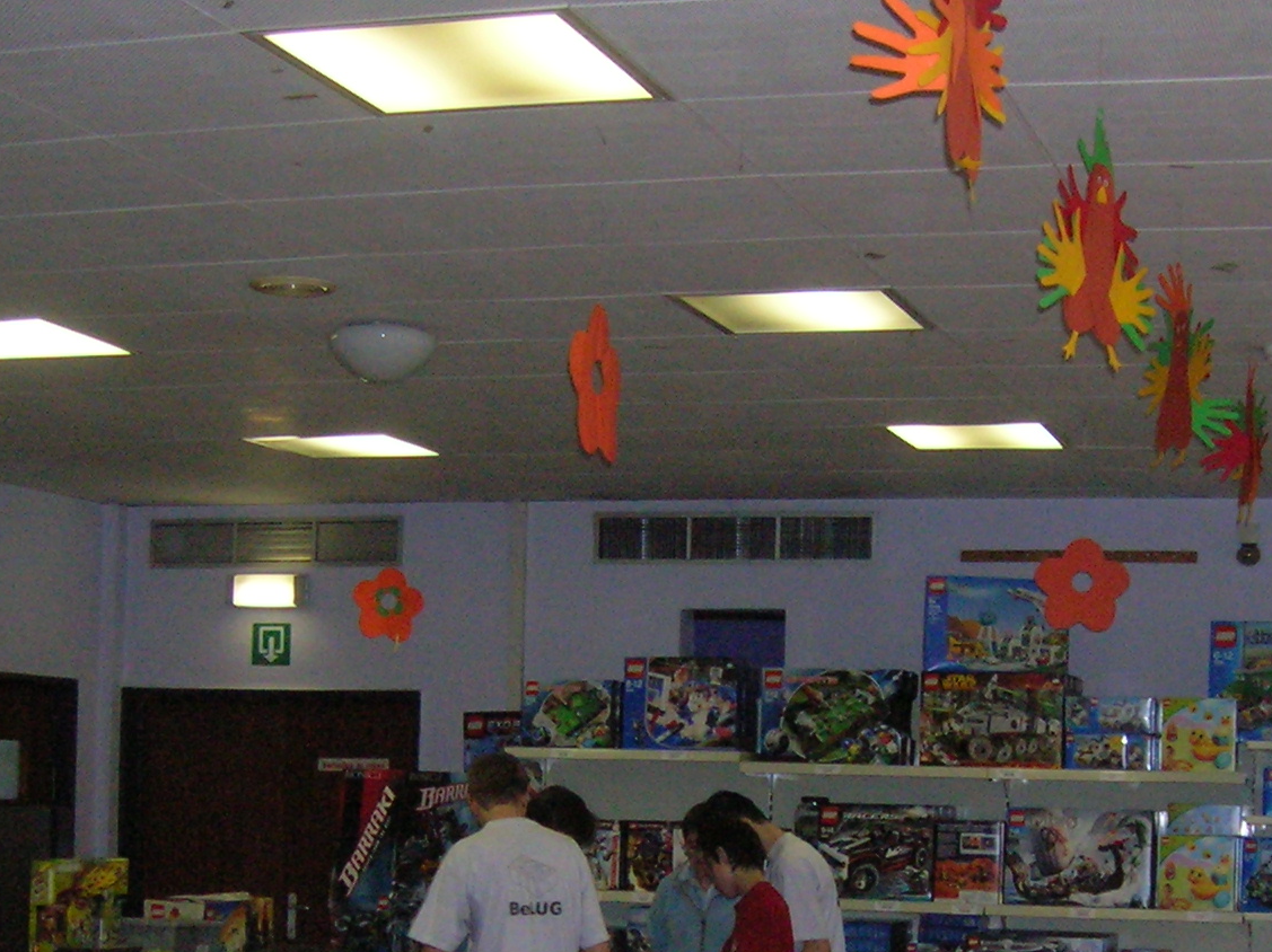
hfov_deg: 28.1
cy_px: 848
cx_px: 754
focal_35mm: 69
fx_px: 2534
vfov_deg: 20.9
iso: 200
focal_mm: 5.7
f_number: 2.9
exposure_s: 1/60.1
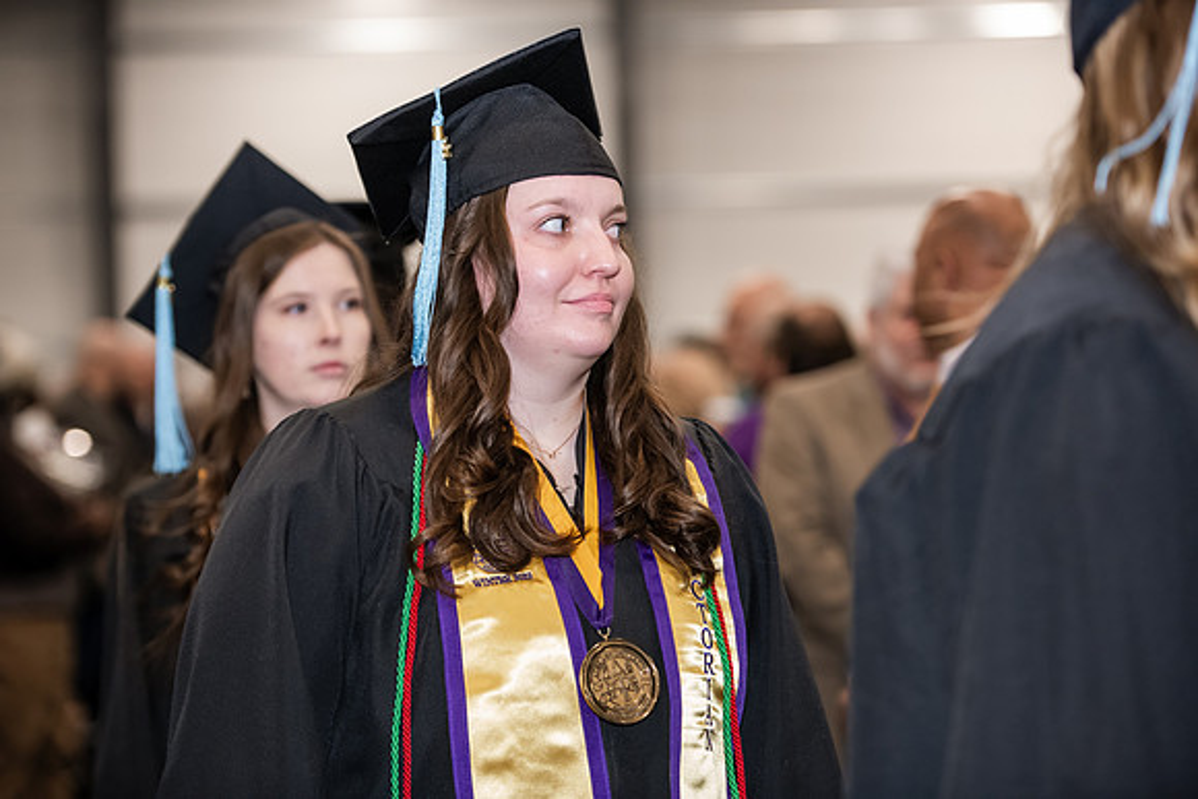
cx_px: 599
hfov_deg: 18.3
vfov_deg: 12.2
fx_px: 3728
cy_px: 400
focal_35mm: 112
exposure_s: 1/200
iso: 2500
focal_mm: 112
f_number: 3.2
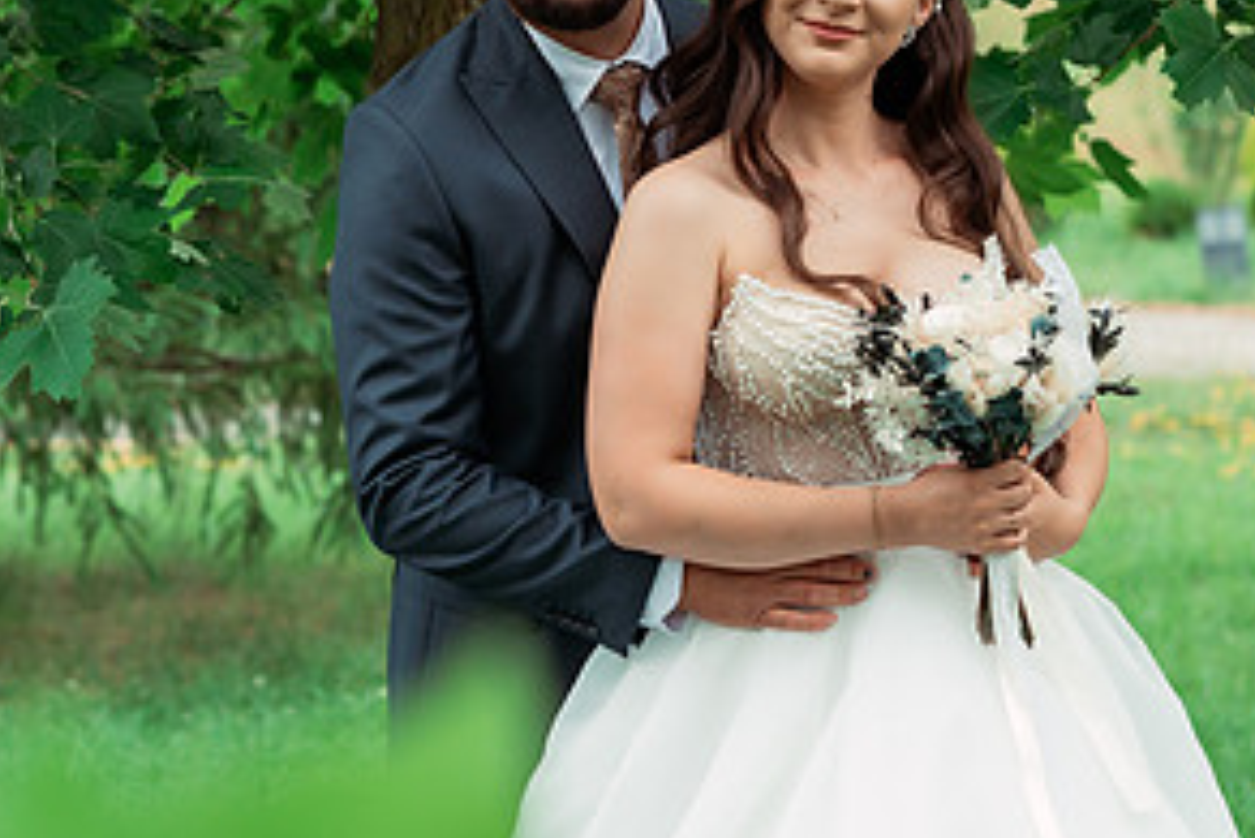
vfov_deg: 7.0
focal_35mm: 196
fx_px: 6836
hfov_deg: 10.5
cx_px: 362
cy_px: 67
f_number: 4.5
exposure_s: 1/640
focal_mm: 85
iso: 250
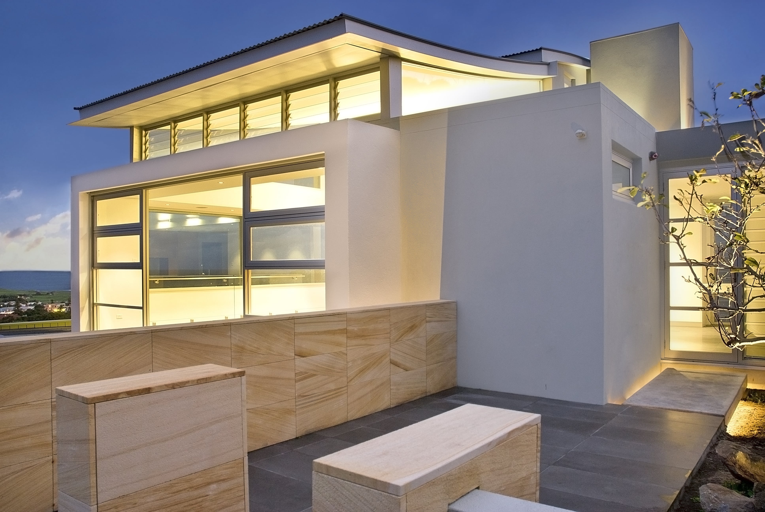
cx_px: 382
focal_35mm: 27
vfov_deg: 48.0
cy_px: 256
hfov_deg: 67.3
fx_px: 574
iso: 400
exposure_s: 3
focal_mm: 18
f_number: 11
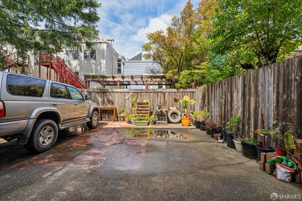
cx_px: 151
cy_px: 100
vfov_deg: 73.7
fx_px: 134
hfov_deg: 96.7
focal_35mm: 16
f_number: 8
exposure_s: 1/500
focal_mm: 16
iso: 640
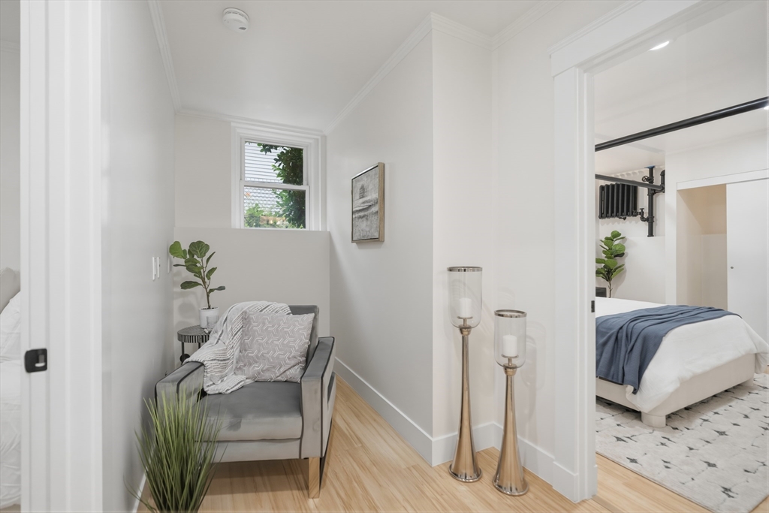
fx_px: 342
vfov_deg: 73.8
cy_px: 256
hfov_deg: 96.7
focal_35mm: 16
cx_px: 384
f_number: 2.8
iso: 160
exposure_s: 1/320
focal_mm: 16
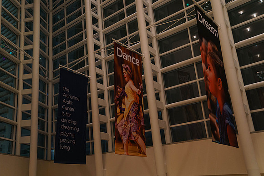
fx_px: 257
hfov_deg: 54.4
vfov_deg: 37.9
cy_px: 88
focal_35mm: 35
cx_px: 132
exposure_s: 1/200
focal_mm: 35
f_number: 3.2
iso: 3200
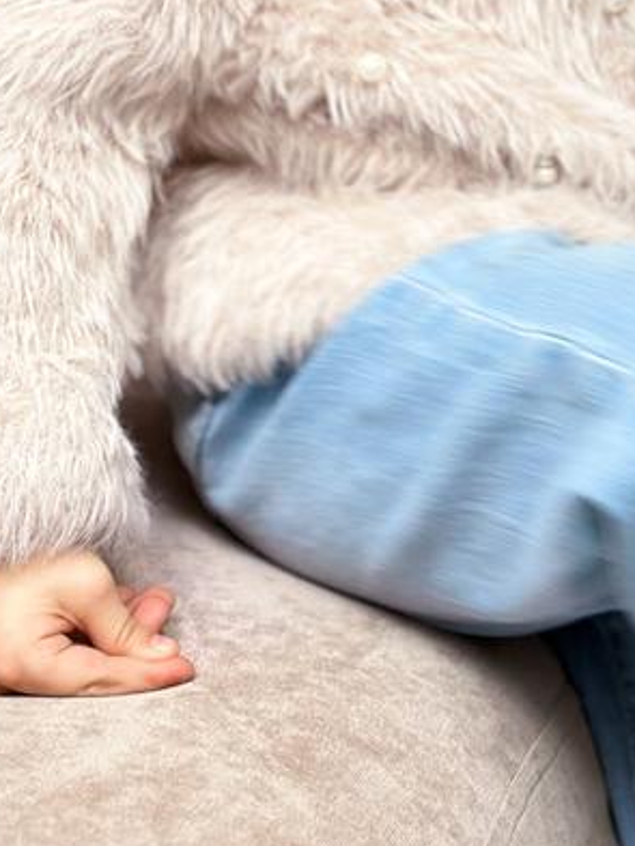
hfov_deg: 11.8
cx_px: 489
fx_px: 3056
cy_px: -125
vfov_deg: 15.3
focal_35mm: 125
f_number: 1.78
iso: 160
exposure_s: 1/60
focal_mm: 6.86
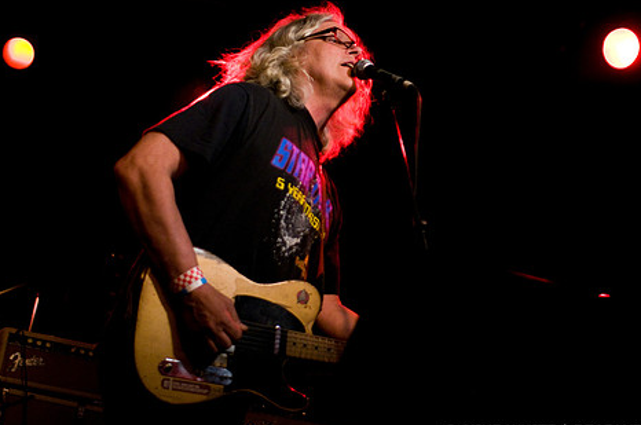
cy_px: 178
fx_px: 995
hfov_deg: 35.7
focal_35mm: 56
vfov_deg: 24.1
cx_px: 349
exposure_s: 1/160
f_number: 1.6
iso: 1000
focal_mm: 30
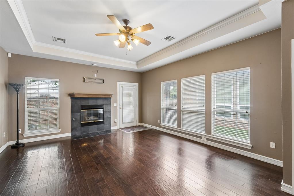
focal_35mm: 15
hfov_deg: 100.4
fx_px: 122
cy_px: 98
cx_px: 147
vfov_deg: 77.3
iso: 250
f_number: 7.1
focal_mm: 10
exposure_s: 1/50
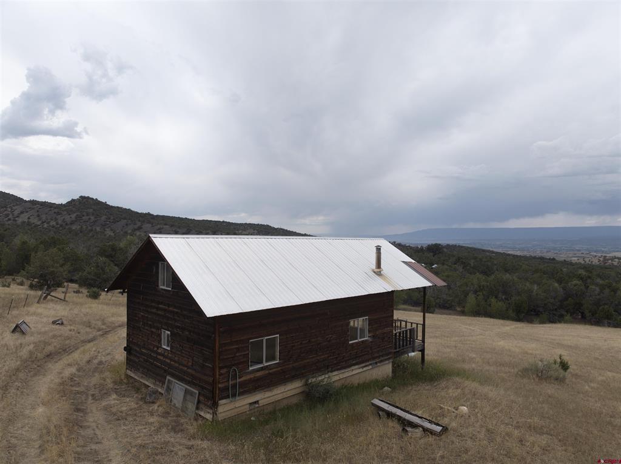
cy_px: 232
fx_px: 430
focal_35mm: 24
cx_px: 310
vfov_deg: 56.7
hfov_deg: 71.6
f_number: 2.8
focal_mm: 12.29
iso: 100
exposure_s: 1/50
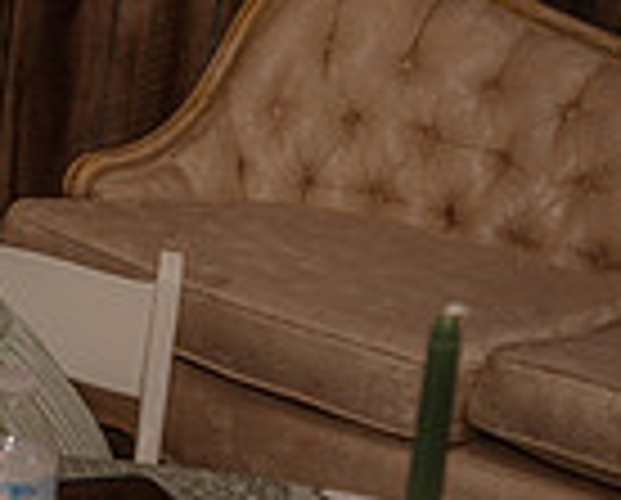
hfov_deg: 14.9
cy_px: 279
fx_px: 2026
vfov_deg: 14.1
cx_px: -536
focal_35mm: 110
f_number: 4
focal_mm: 28
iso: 320
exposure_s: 1/80
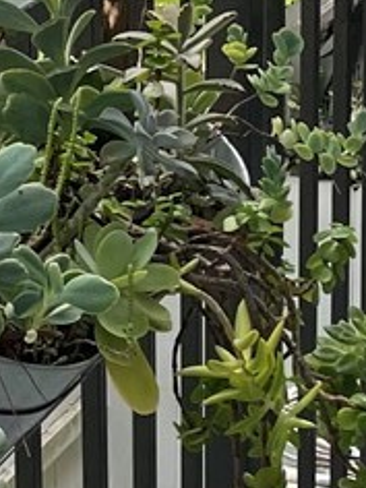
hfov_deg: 8.3
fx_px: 2481
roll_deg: +2.2
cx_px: -120
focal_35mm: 176
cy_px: -54
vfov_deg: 11.1
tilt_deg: -12.9
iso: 32
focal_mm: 4.2
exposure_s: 1/360
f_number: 1.6
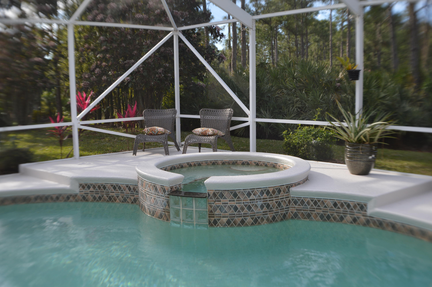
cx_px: 216
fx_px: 557
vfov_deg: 28.9
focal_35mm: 46
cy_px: 144
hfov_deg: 42.4
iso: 100
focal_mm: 31
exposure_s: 1/125
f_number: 5.6
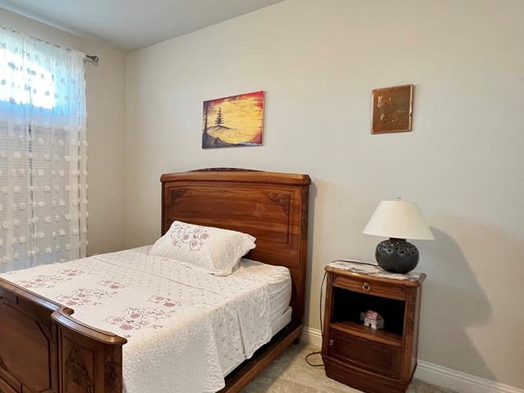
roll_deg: -0.6
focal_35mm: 21
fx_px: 318
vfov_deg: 63.4
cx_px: 143
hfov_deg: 74.4
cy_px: 197
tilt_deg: -3.7
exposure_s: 1/60
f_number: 1.8
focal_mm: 1.57
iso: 200
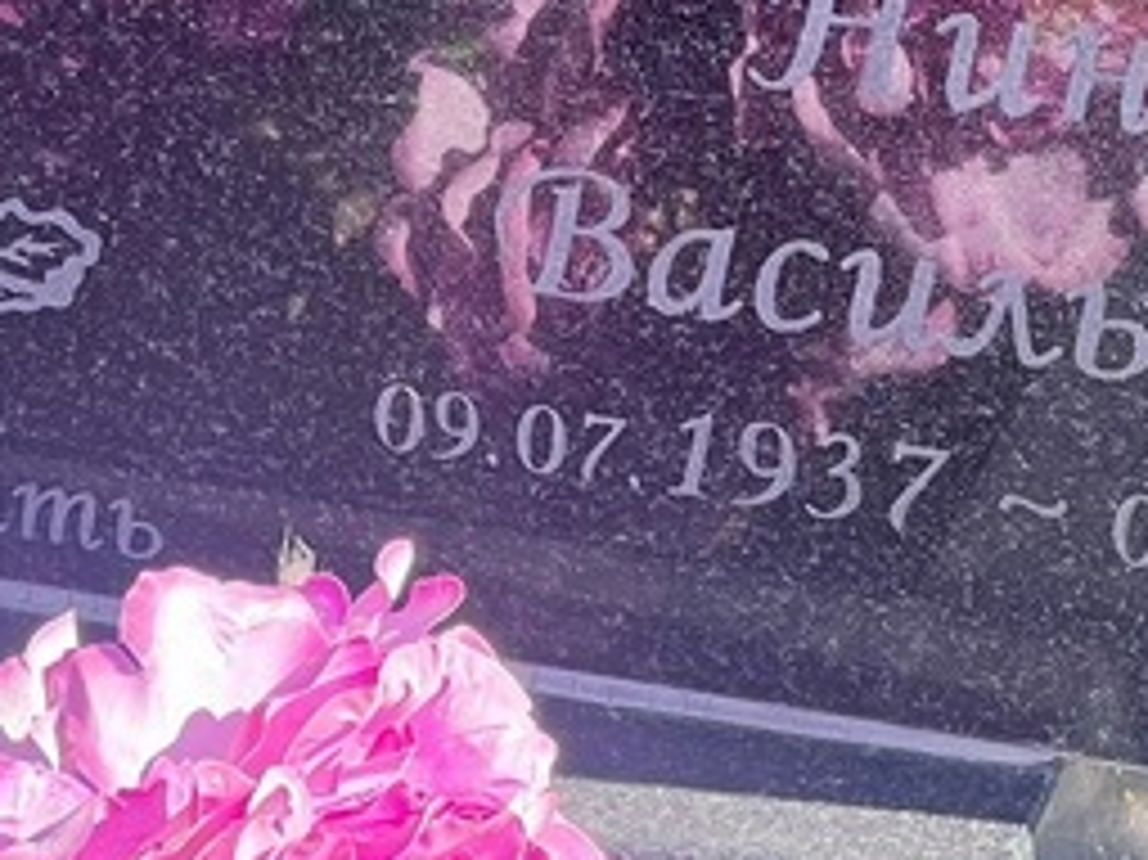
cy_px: -450
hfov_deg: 8.2
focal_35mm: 242
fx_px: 8022
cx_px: 333
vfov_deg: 6.1
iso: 32
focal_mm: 9
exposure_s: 1/99
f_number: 2.8
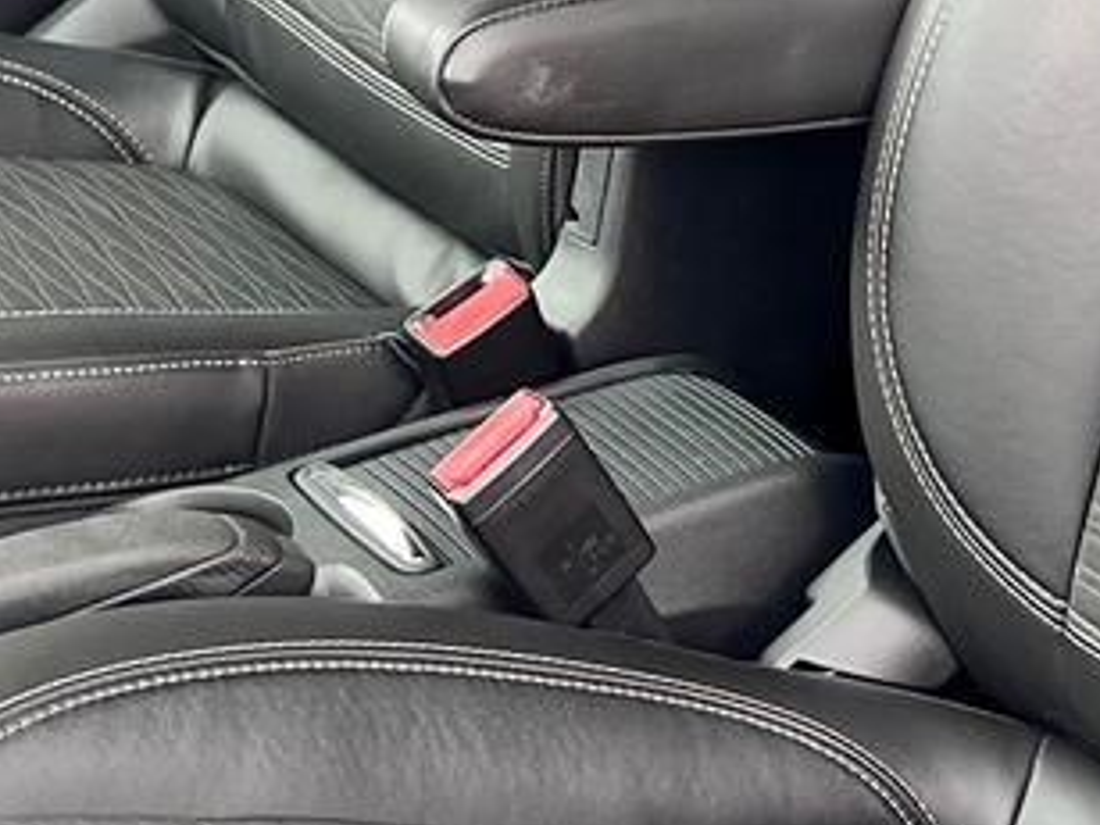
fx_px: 3432
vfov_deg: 13.5
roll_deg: -0.5
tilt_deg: -18.2
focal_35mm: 108
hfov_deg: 18.2
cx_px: 625
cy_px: -61
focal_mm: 5.7
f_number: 1.5
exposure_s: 1/78
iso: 125
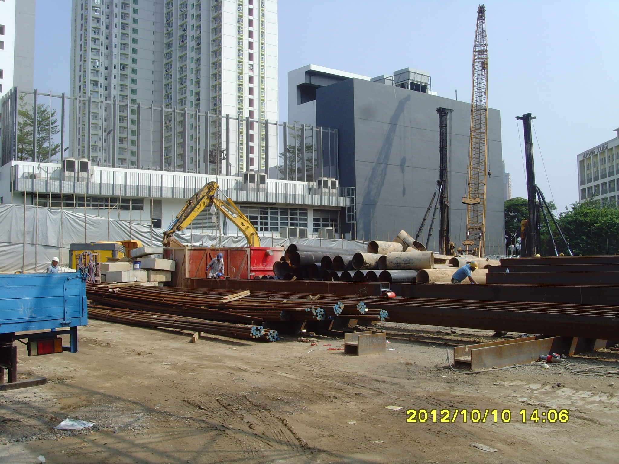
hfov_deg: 47.9
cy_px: 232
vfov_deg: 36.8
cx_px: 310
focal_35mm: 39
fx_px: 697
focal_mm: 6.6
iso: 80
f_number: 6.3
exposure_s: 1/250
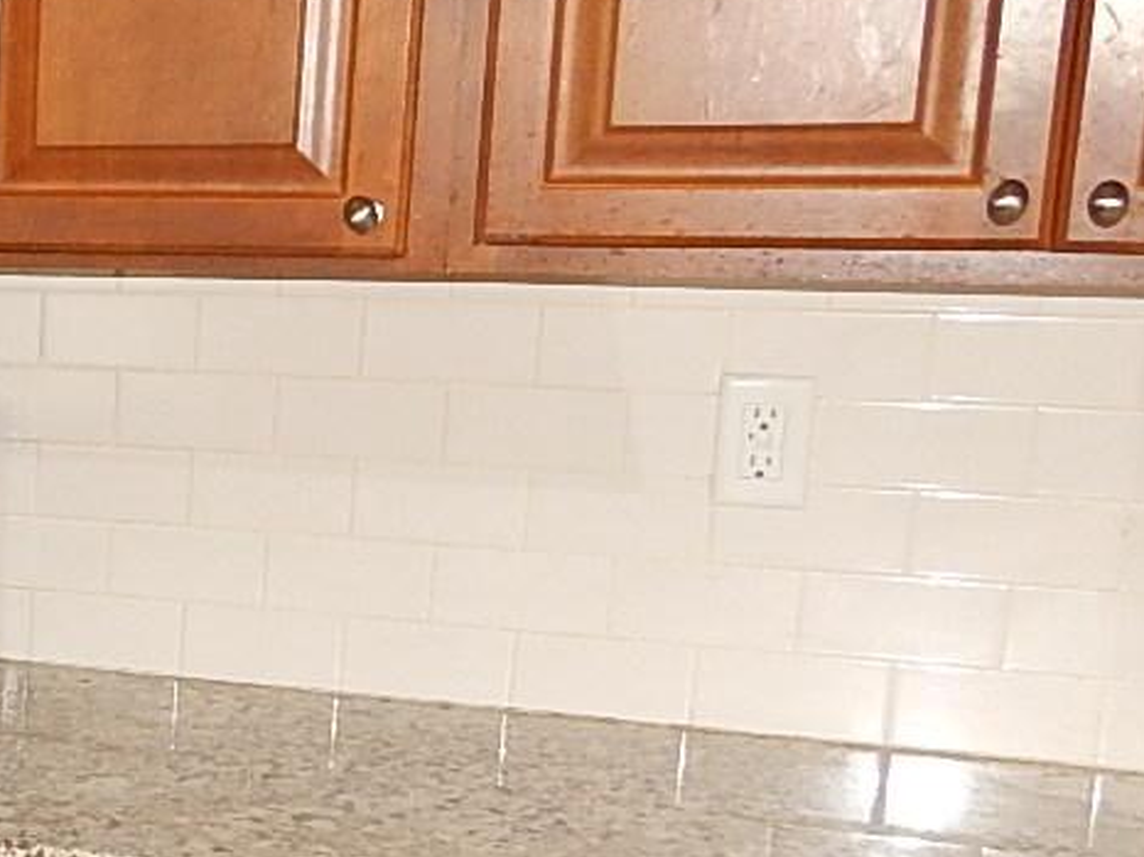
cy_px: 690
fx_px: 2609
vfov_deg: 18.5
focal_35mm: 79
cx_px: -768
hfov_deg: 19.8
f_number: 3
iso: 200
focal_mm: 4.1
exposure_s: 1/30
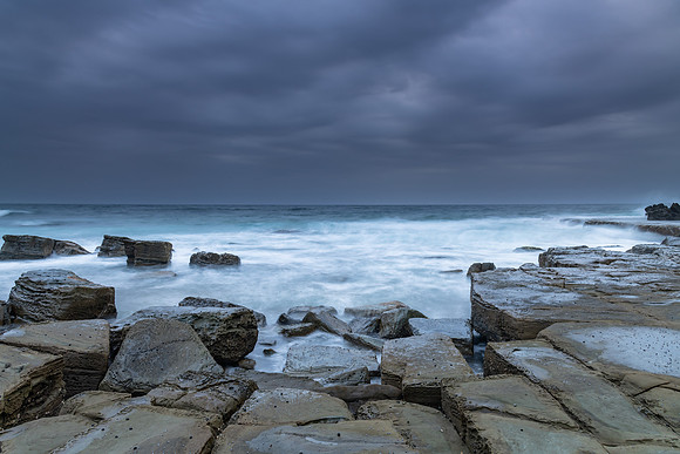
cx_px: 340
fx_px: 455
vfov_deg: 53.0
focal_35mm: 24
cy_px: 227
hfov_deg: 73.6
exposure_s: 2.5
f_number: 8
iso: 100
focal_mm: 24
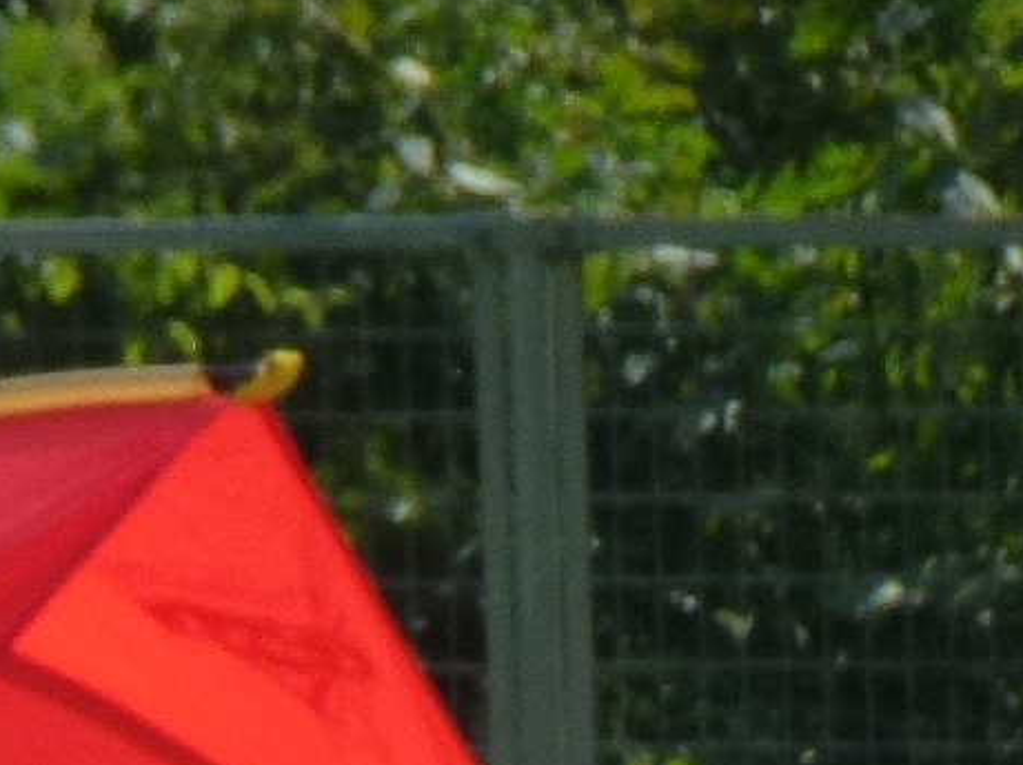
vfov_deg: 0.7
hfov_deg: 0.9
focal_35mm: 2134
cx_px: 2534
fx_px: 63016
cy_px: 2005
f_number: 5.9
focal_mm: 68.8
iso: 160
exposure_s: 1/640
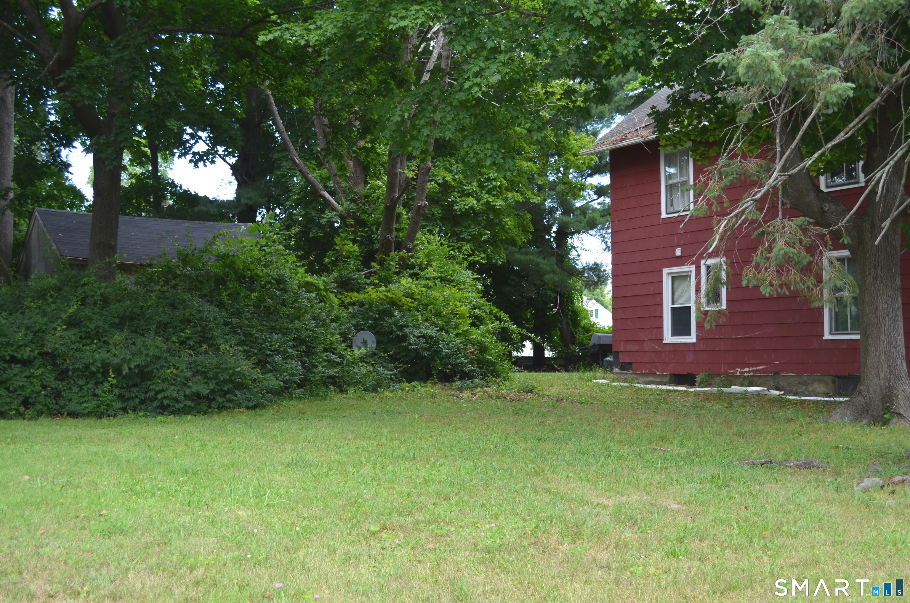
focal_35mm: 42
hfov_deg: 46.5
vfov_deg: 31.8
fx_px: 1060
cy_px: 302
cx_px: 455
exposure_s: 1/125
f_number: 5.6
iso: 200
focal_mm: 28
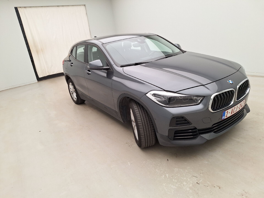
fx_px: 175
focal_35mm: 23
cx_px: 132
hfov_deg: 73.9
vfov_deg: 58.9
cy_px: 99
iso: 50
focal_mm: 5.54
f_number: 1.8
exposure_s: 1/100
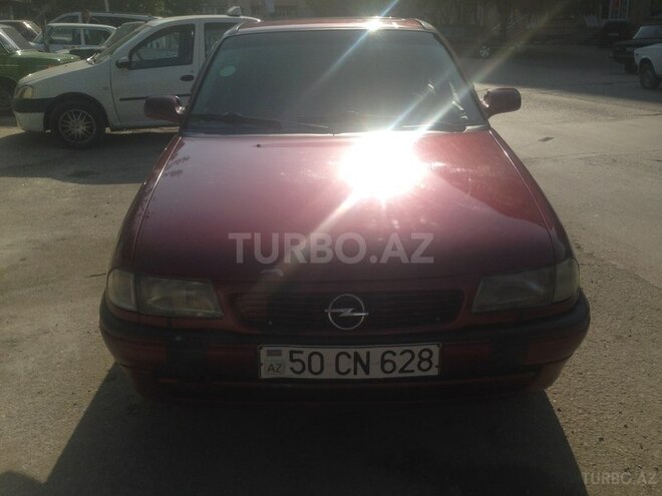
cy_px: 248
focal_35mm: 33
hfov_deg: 55.4
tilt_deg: -18.5
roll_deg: +1.6
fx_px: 631
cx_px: 331
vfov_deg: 42.9
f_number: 2.4
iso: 50
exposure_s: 1/2169
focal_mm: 4.12
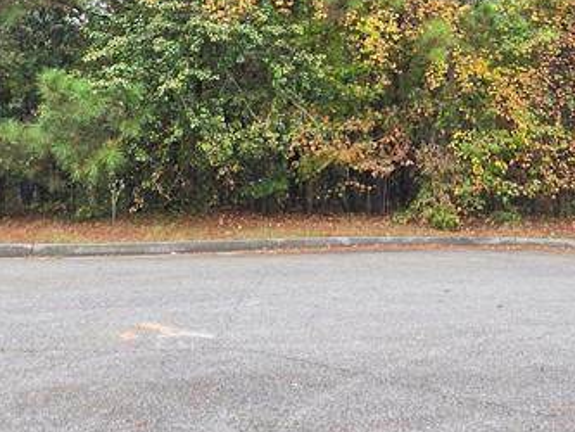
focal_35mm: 40
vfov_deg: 30.8
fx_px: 665
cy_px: -78
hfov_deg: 43.6
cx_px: 494
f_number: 2.2
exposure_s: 1/346
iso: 50
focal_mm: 2.2
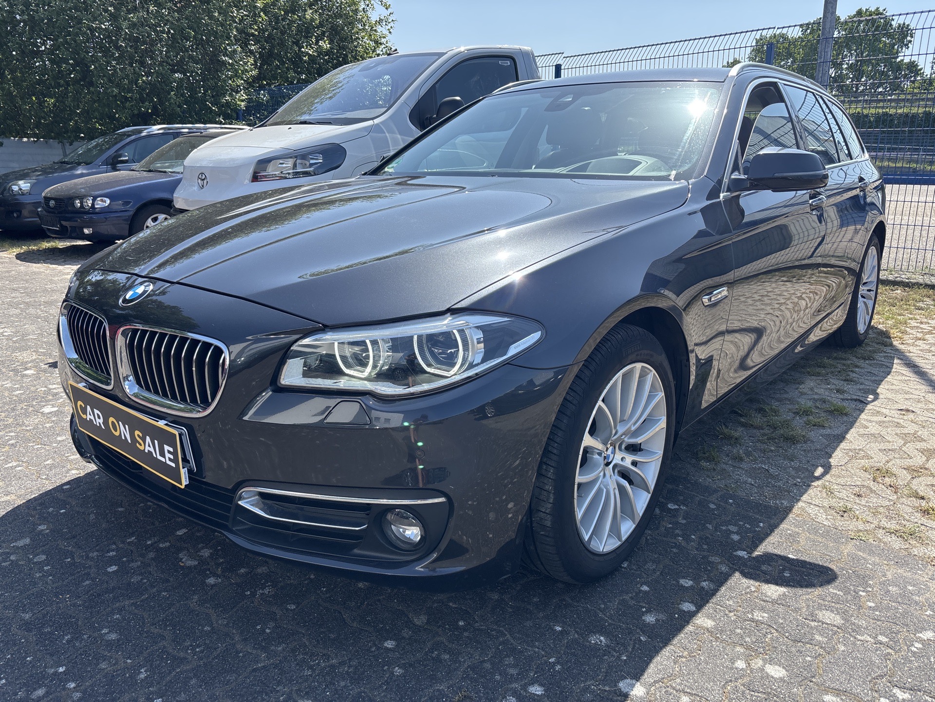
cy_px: 351
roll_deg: -1.3
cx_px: 468
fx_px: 702
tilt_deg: -13.3
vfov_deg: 53.1
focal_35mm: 26
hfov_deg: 67.3
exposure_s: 1/1812
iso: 50
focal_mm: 5.96
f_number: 1.6
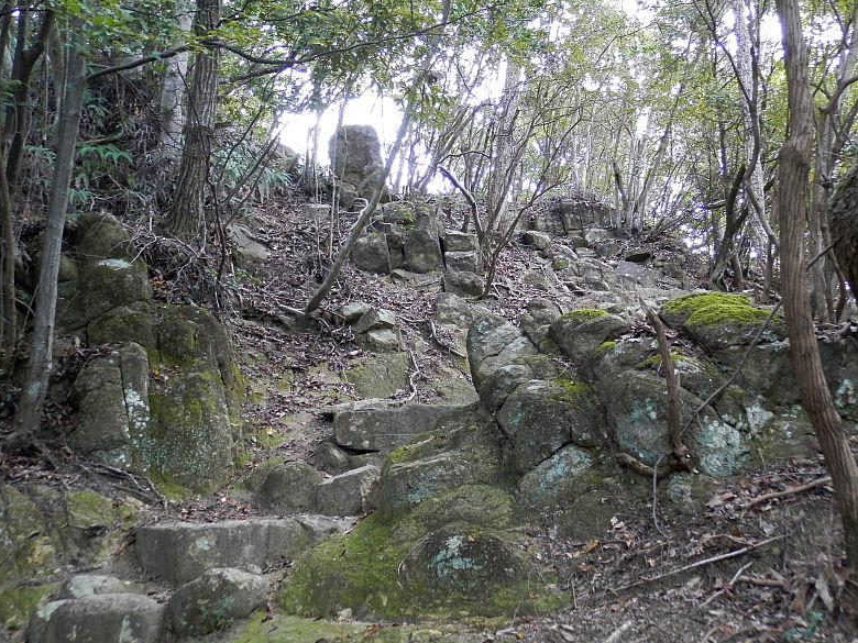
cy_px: 321
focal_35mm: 41
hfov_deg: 45.8
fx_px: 1016
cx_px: 428
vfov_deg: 35.1
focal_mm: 7.2
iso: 200
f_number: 3.5
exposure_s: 1/13
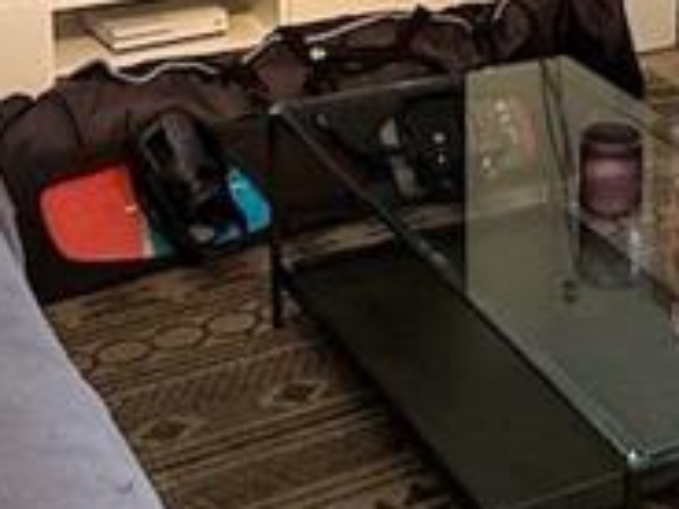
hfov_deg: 24.7
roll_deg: +0.4
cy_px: -181
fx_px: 1530
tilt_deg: -9.7
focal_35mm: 78
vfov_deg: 17.5
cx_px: 509
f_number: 2.2
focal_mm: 2.22
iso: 320
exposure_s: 1/60
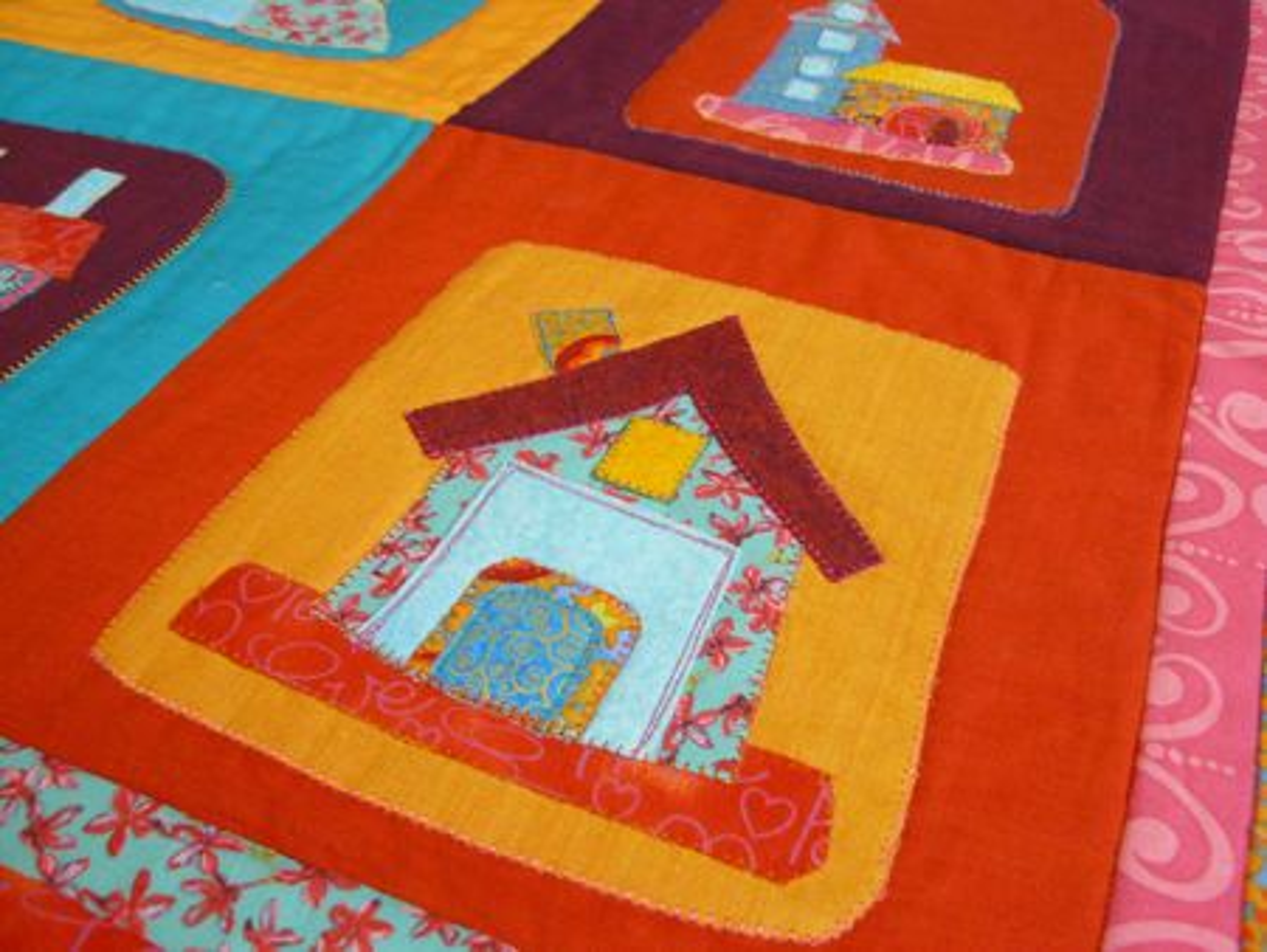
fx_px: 1318
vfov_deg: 39.7
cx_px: 634
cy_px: 476
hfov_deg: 51.3
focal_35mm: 36
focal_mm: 6
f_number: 2.8
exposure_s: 1/30
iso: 100
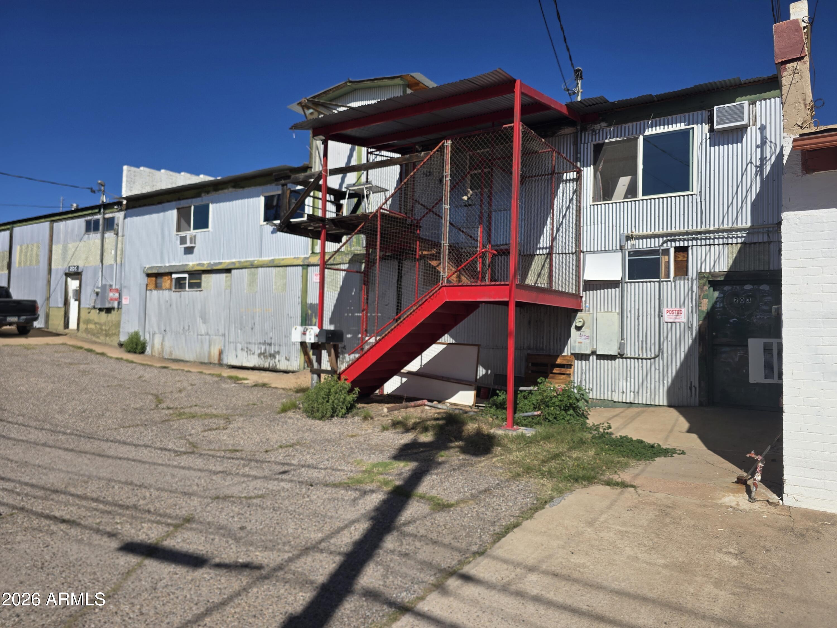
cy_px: 314
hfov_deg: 73.9
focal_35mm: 23
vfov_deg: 58.9
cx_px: 418
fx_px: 556
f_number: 1.7
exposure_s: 1/1387
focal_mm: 6.3
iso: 12
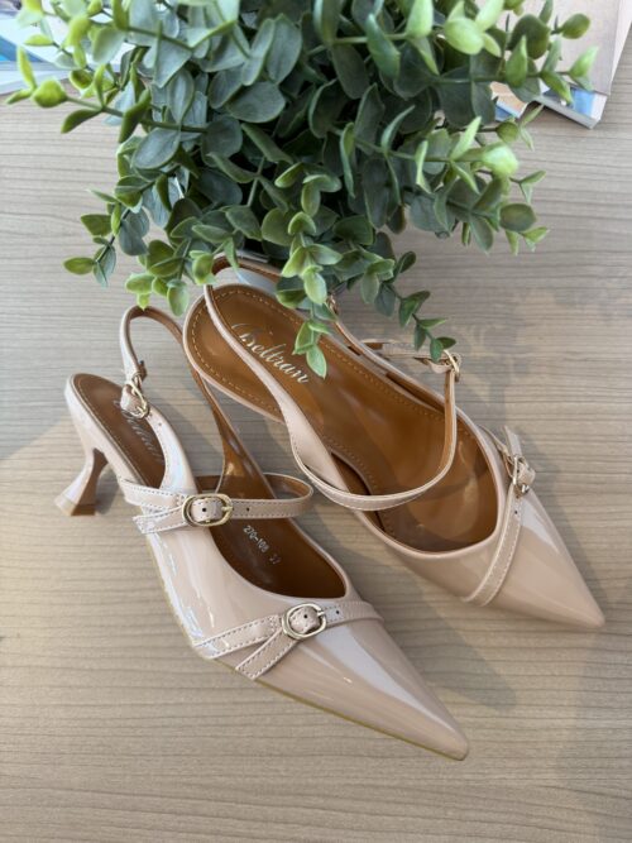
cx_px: 316
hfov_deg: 56.8
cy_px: 422
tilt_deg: -79.2
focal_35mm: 24
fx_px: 584
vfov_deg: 71.6
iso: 200
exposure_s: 1/121
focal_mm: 6.76
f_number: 1.78
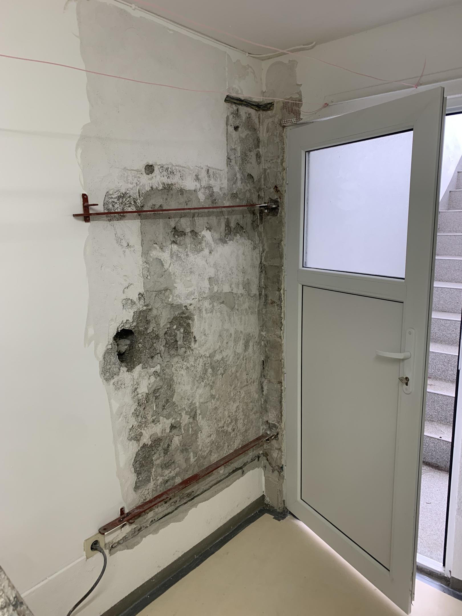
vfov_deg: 67.3
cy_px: 308
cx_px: 231
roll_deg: +1.0
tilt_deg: -10.9
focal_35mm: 26
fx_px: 463
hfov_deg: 53.1
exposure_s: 1/50
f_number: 1.8
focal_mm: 4.25
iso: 64
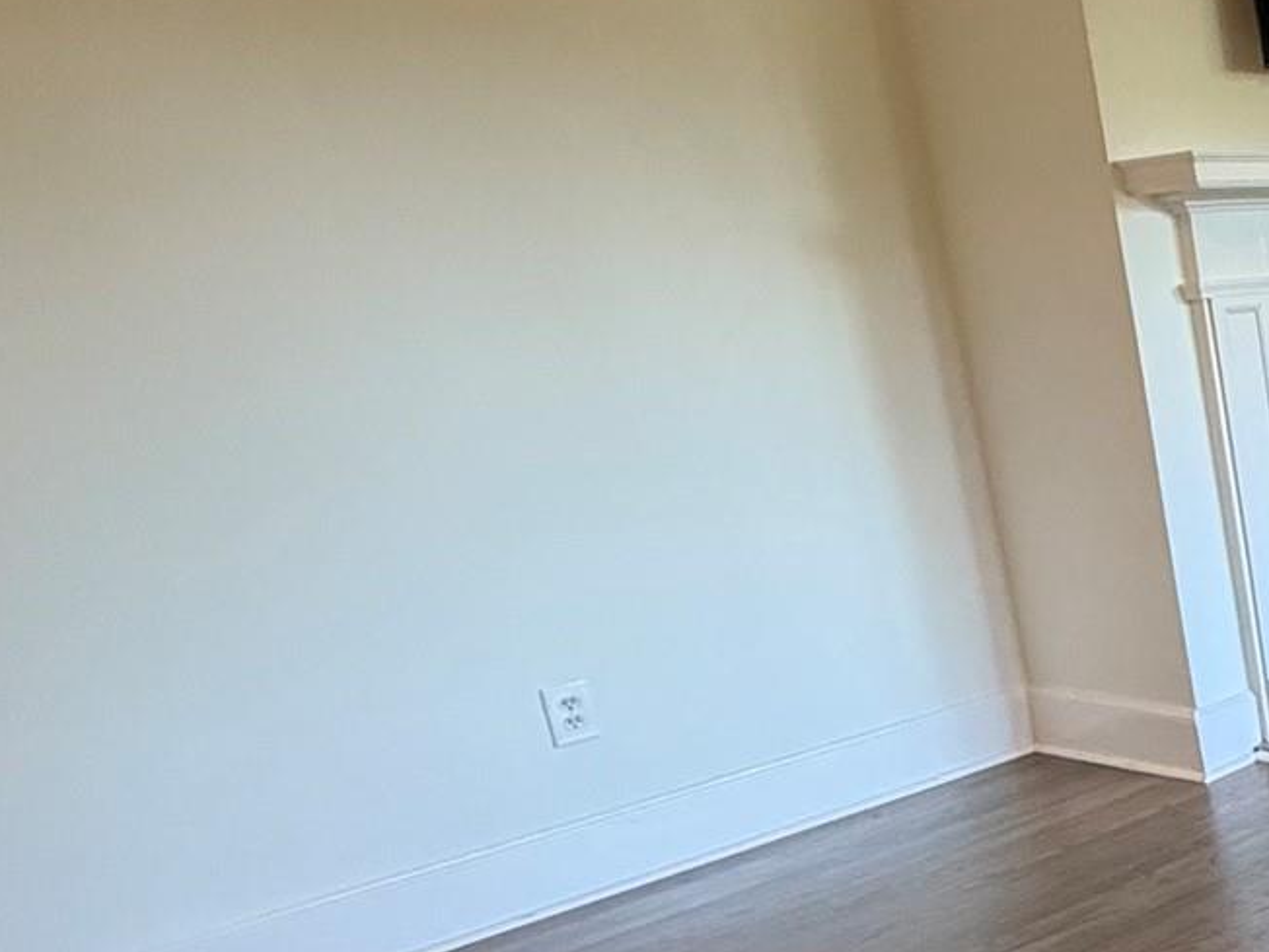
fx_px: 1613
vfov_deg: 32.8
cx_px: 1892
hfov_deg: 28.4
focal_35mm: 44
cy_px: 565
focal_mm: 2.22
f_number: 2.2
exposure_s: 1/120
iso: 640
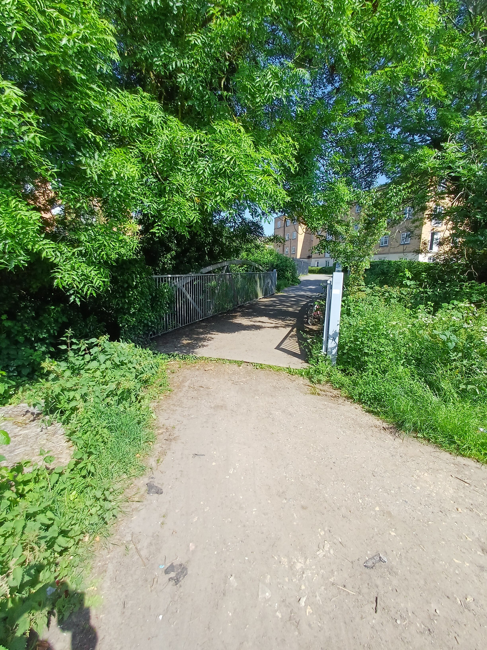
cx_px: 244
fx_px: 300
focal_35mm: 16
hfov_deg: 78.1
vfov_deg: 94.5
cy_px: 325
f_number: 2.2
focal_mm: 1.64
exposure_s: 1/553
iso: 40
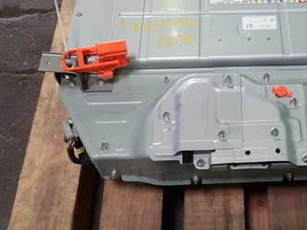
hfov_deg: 34.2
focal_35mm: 54
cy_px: 75
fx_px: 479
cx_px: 255
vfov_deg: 26.9
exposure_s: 1/50
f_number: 2.3
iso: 200
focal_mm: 5.4
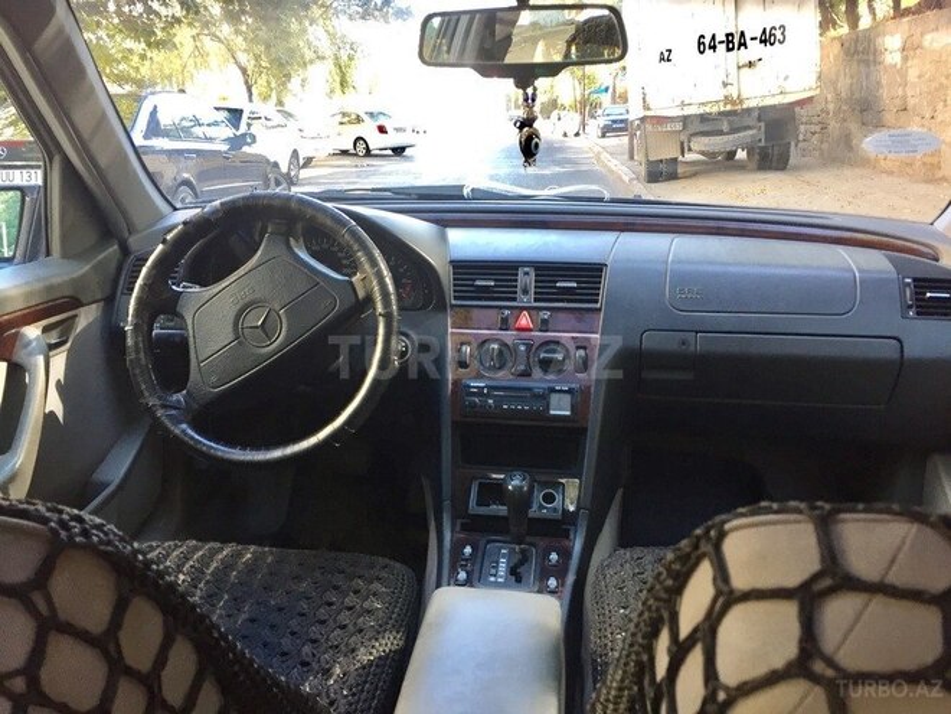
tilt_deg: -17.9
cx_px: 476
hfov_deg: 61.7
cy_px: 357
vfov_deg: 48.2
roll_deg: -0.8
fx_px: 797
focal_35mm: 29
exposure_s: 1/33
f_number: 2.2
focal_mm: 4.15
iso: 40
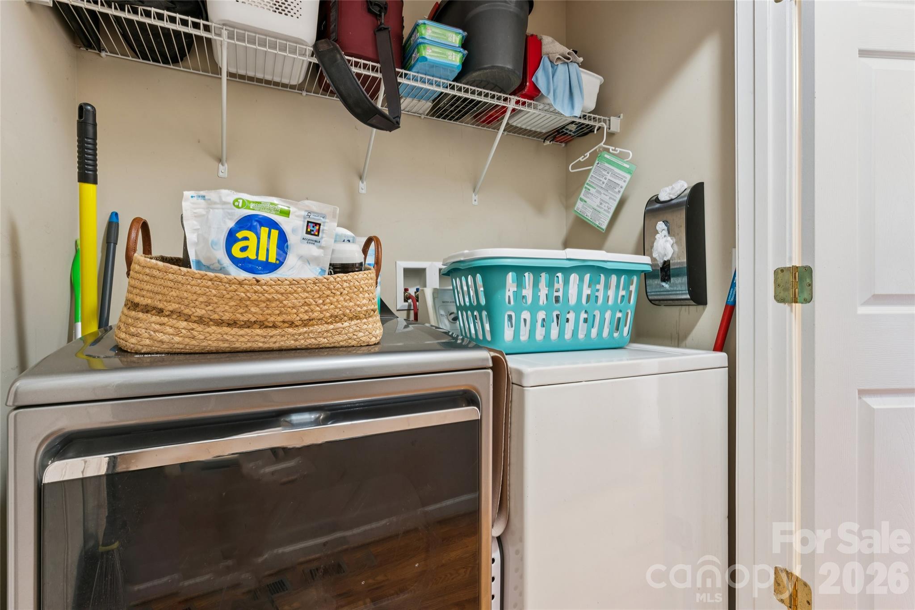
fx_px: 427
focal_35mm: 17
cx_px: 458
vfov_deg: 71.1
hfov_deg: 94.0
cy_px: 305
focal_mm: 16.8
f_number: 13
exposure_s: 1.3
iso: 200
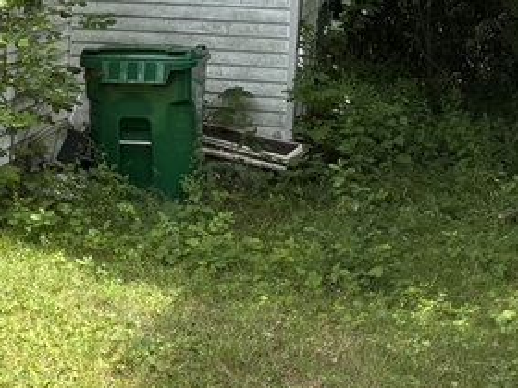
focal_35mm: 95
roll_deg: -1.5
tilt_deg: -4.9
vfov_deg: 15.4
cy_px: 54
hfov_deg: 19.3
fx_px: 1422
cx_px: -122
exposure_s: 1/918
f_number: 1.6
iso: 50
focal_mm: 5.96
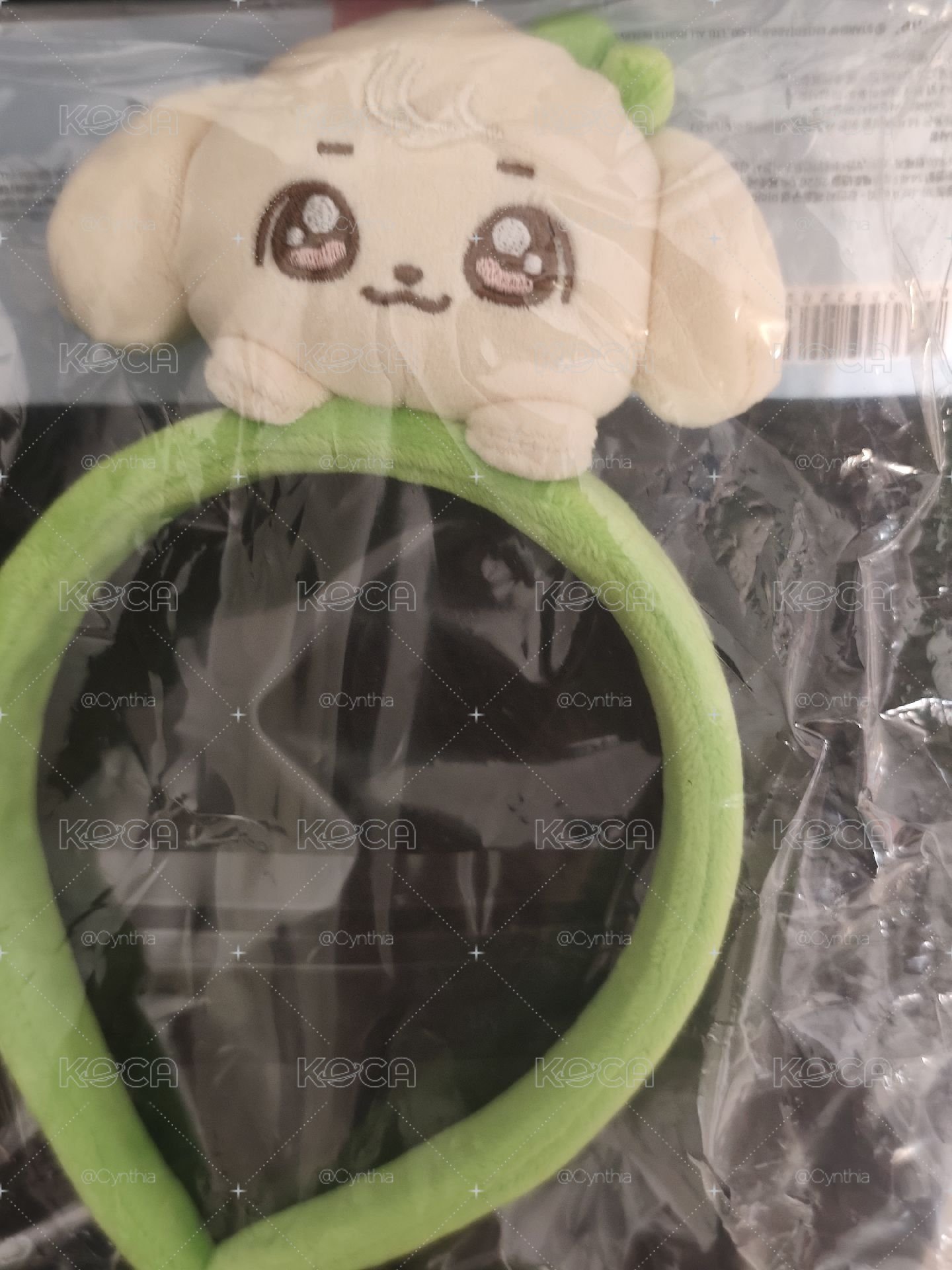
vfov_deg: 52.6
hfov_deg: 40.7
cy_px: 635
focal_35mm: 35
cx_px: 476
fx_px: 1283
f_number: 1.65
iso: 2500
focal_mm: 6.19
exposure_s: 1/24
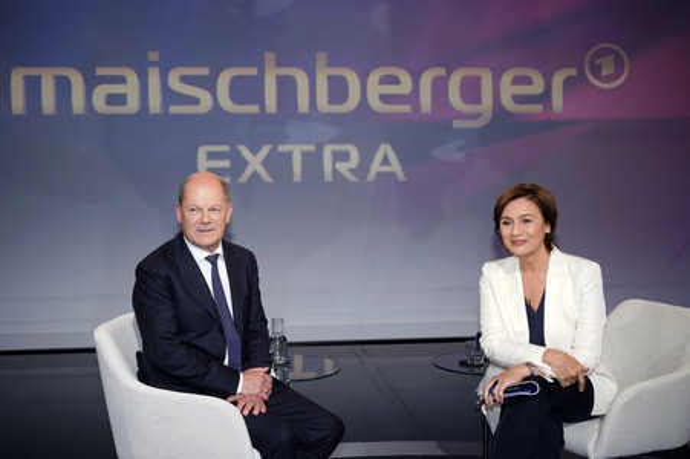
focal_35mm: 38
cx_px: 345
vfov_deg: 35.0
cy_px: 230
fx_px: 728
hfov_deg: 50.7
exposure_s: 1/125
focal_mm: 38
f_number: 5
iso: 2000
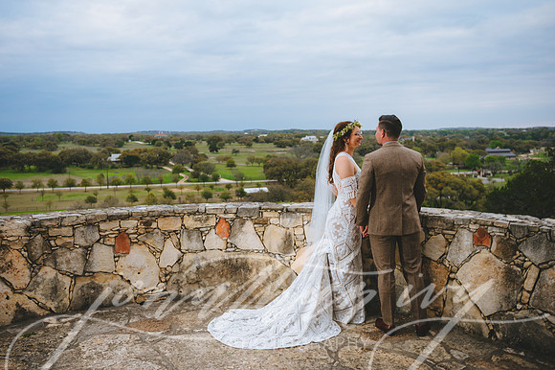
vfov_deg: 42.5
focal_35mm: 31
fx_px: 474
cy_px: 174
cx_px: 260
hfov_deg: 60.6
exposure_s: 1/160
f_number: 2.8
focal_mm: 29
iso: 125
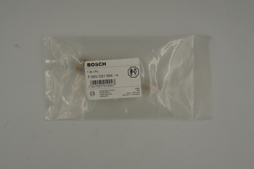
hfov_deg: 37.9
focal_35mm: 52
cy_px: 84
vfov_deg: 25.7
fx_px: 370
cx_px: 127
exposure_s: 1/125
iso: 200
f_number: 11
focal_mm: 35
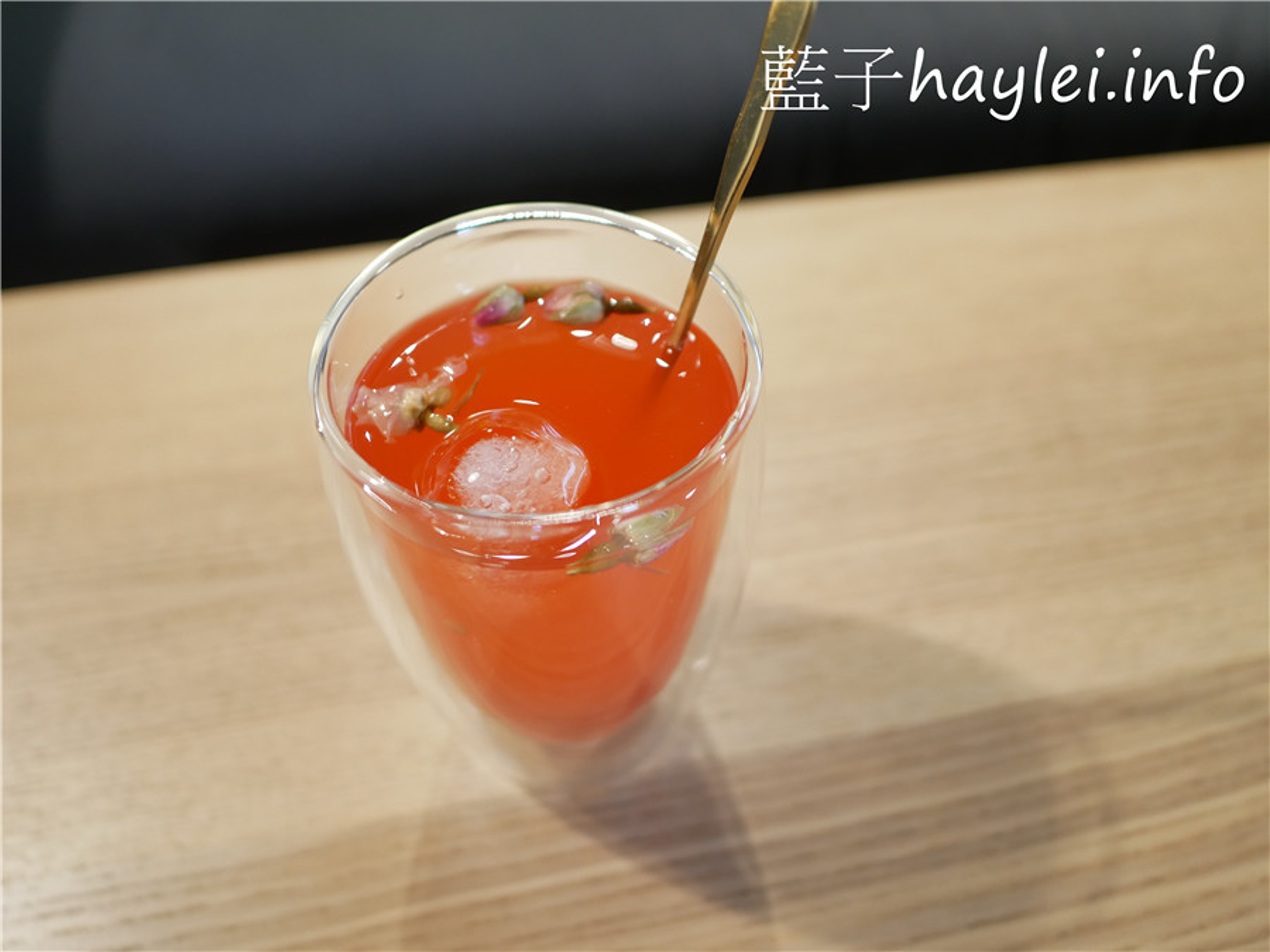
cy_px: 476
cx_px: 635
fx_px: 1101
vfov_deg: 46.8
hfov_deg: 60.0
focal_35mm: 30
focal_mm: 15
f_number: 1.7
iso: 640
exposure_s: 1/60
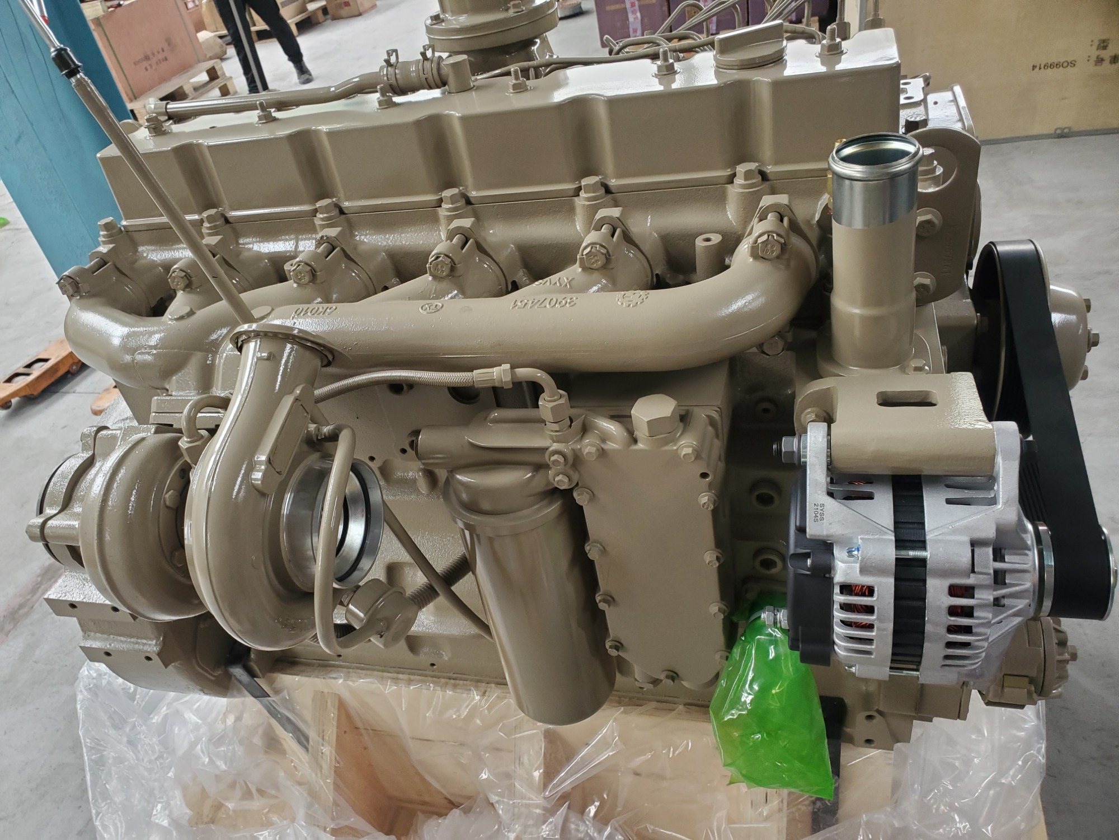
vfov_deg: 53.1
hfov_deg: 67.3
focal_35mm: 26
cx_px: 560
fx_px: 840
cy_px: 420
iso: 200
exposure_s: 1/100
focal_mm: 4.3
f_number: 2.4
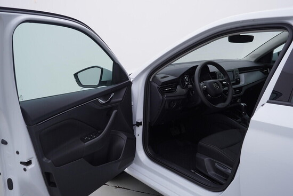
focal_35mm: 36
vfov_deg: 36.9
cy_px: 98
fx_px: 293
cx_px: 146
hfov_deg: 53.1
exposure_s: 1/80
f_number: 4
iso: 125
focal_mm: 24
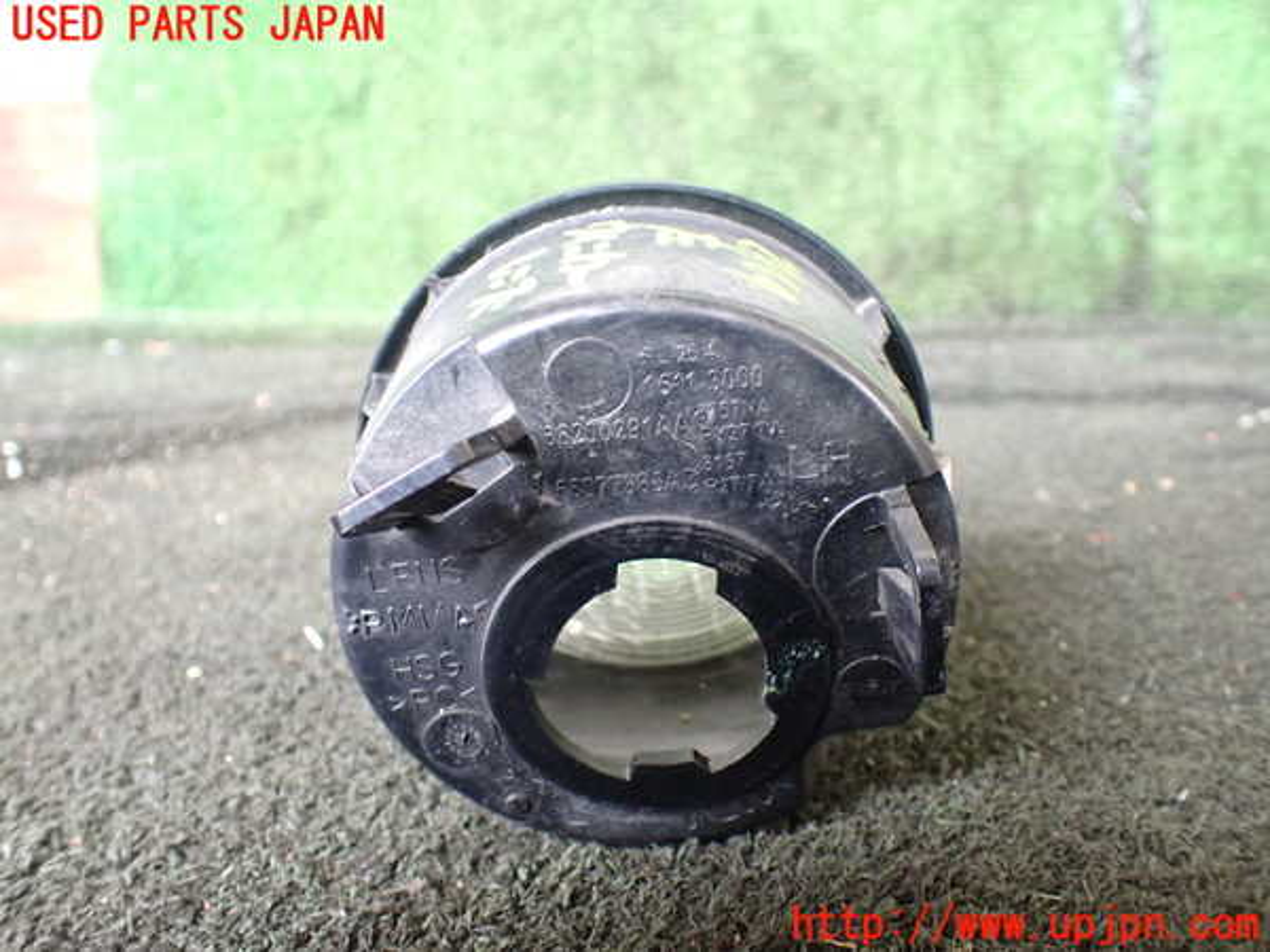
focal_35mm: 30
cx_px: 635
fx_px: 1101
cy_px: 476
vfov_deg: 46.8
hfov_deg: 60.0
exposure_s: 1/80
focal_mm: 5.4
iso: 800
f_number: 2.3
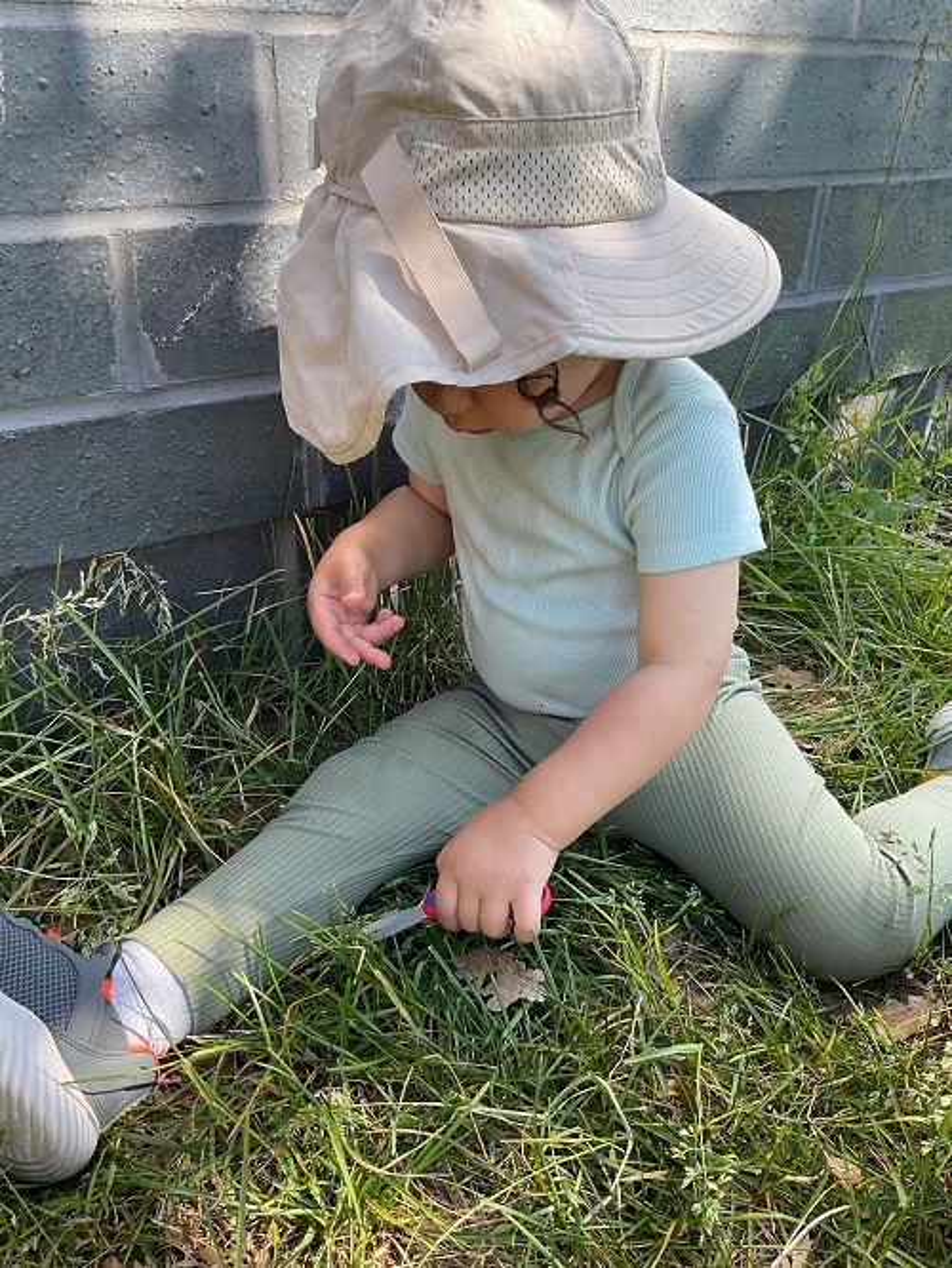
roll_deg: -0.5
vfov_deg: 61.6
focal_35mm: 29
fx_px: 1063
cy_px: 634
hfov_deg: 48.3
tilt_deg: -28.4
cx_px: 476
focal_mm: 3
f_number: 1.8
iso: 16
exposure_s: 1/172
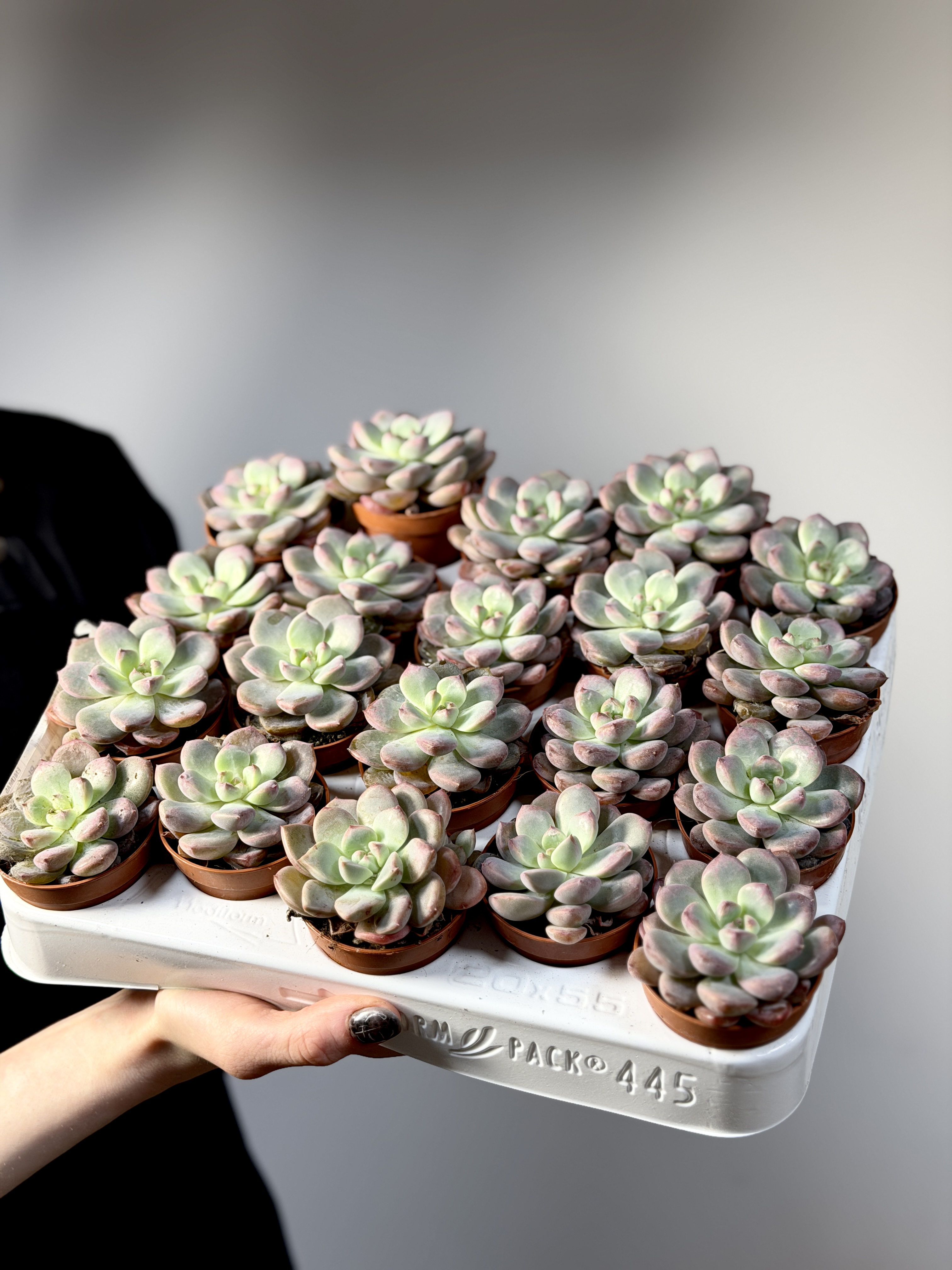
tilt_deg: -9.4
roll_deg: +1.8
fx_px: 1760
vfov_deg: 39.7
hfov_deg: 30.3
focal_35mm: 48
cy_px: 635
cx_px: 476
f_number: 1.78
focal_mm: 6.76
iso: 80
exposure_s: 1/121
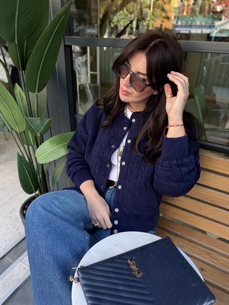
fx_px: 212
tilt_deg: -27.9
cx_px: 114
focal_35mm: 24
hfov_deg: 56.8
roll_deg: -1.8
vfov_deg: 71.6
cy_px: 152
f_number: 1.78
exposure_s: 1/137
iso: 80
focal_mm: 6.76
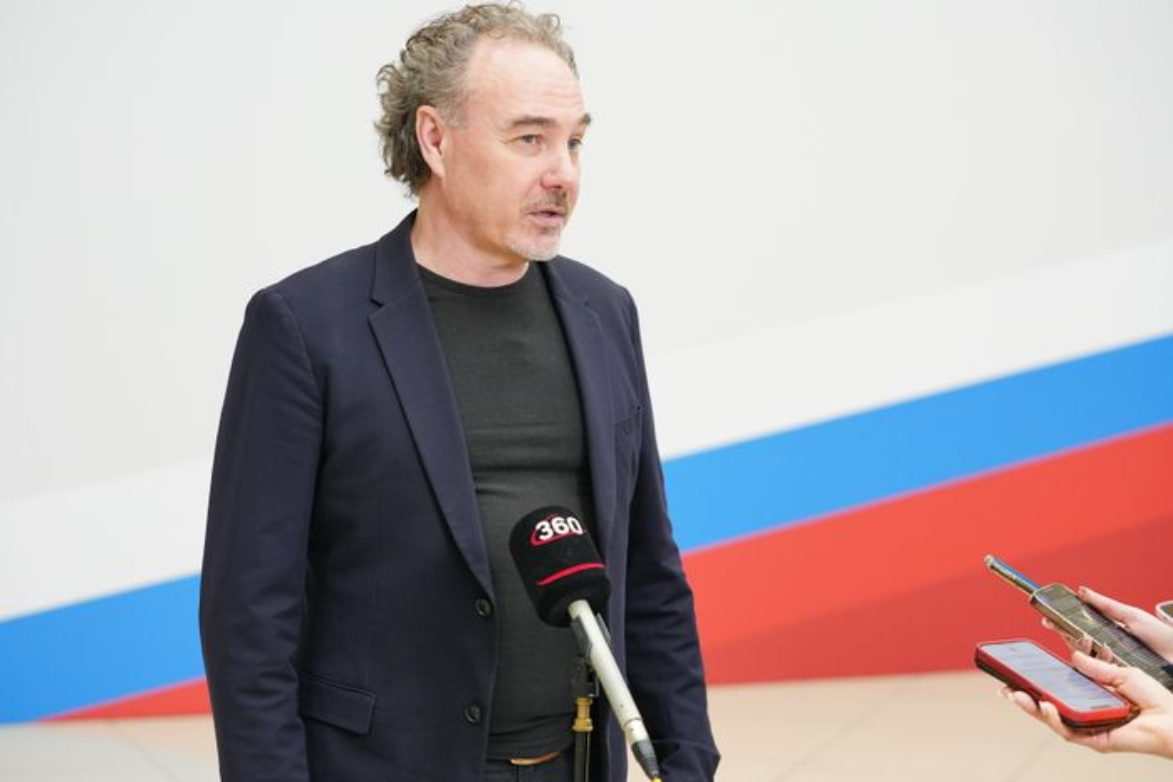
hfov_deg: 28.8
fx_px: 2281
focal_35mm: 70
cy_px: 391
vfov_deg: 19.5
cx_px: 586
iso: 3200
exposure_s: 1/400
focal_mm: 70
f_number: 4
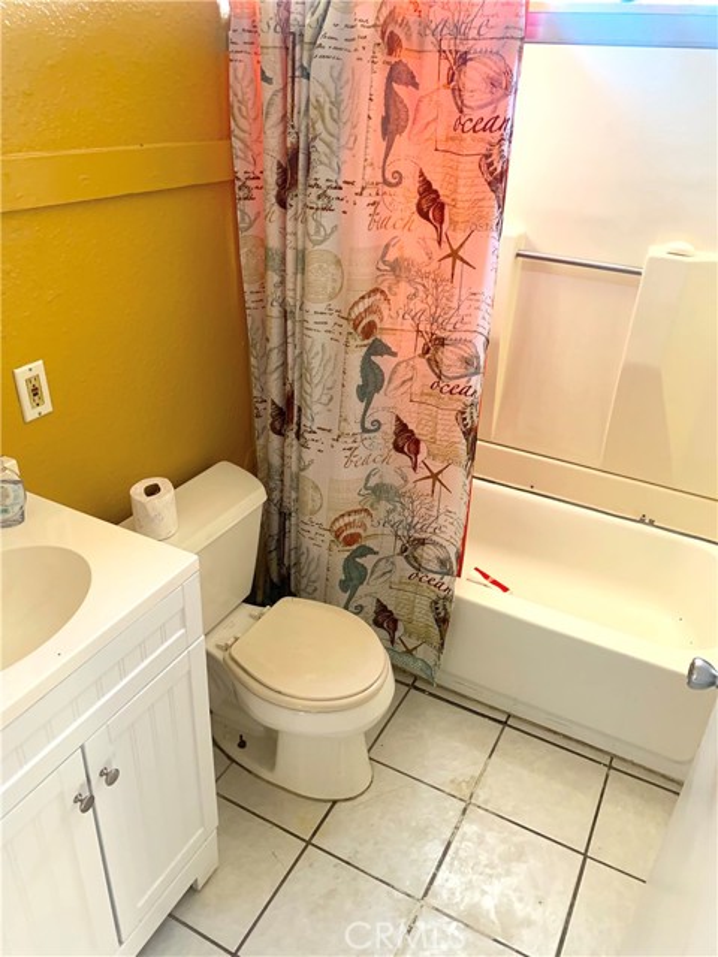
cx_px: 359
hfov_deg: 53.1
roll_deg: -3.4
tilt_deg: -28.6
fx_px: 719
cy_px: 478
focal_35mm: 26
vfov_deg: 67.3
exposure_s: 1/60
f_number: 1.8
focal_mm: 4.25
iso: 160
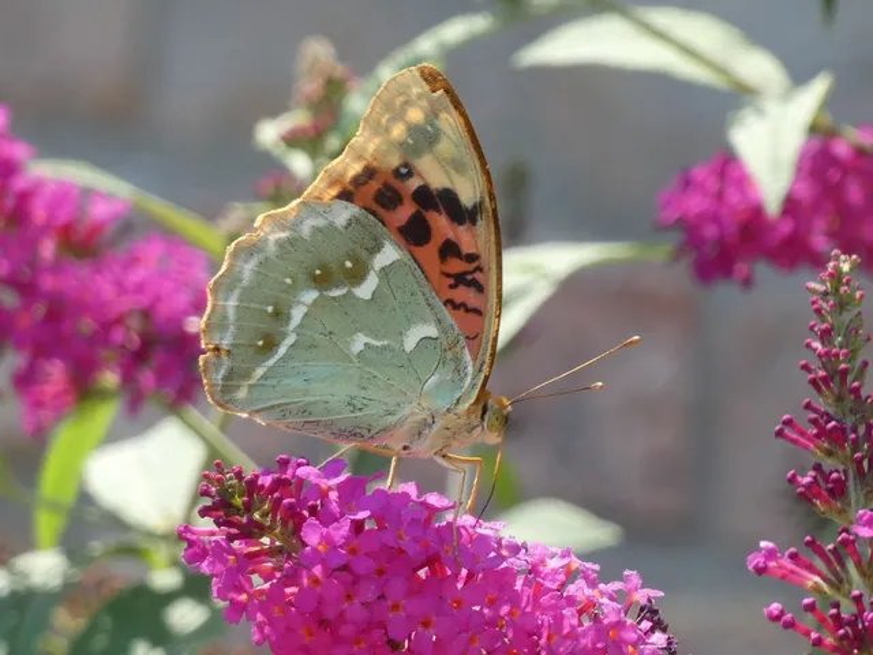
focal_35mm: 372
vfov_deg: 4.0
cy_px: 328
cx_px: 436
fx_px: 9382
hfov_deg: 5.3
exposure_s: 1/125
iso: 80
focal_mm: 66.7
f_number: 5.6
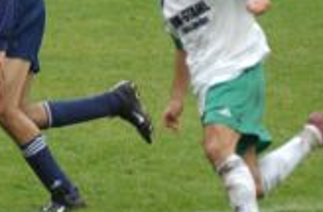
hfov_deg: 2.8
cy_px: 121
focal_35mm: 733
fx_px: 6552
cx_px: 89
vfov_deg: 1.9
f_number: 2.8
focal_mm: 200
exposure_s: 1/500
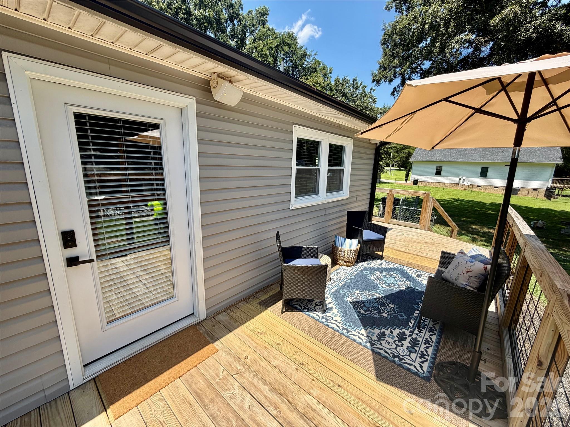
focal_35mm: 14
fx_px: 231
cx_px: 285
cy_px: 214
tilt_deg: -12.2
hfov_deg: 102.1
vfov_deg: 85.7
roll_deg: -1.5
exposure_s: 1/770
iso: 40
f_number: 2.2
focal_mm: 2.22
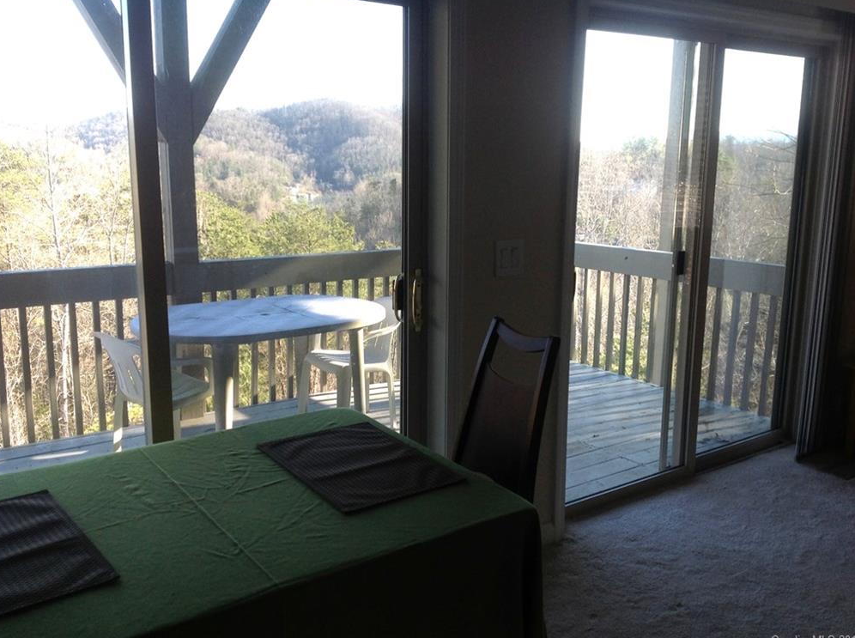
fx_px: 887
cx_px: 430
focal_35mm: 36
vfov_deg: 39.5
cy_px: 320
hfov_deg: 51.4
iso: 64
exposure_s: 1/120
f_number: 2.4
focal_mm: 4.28
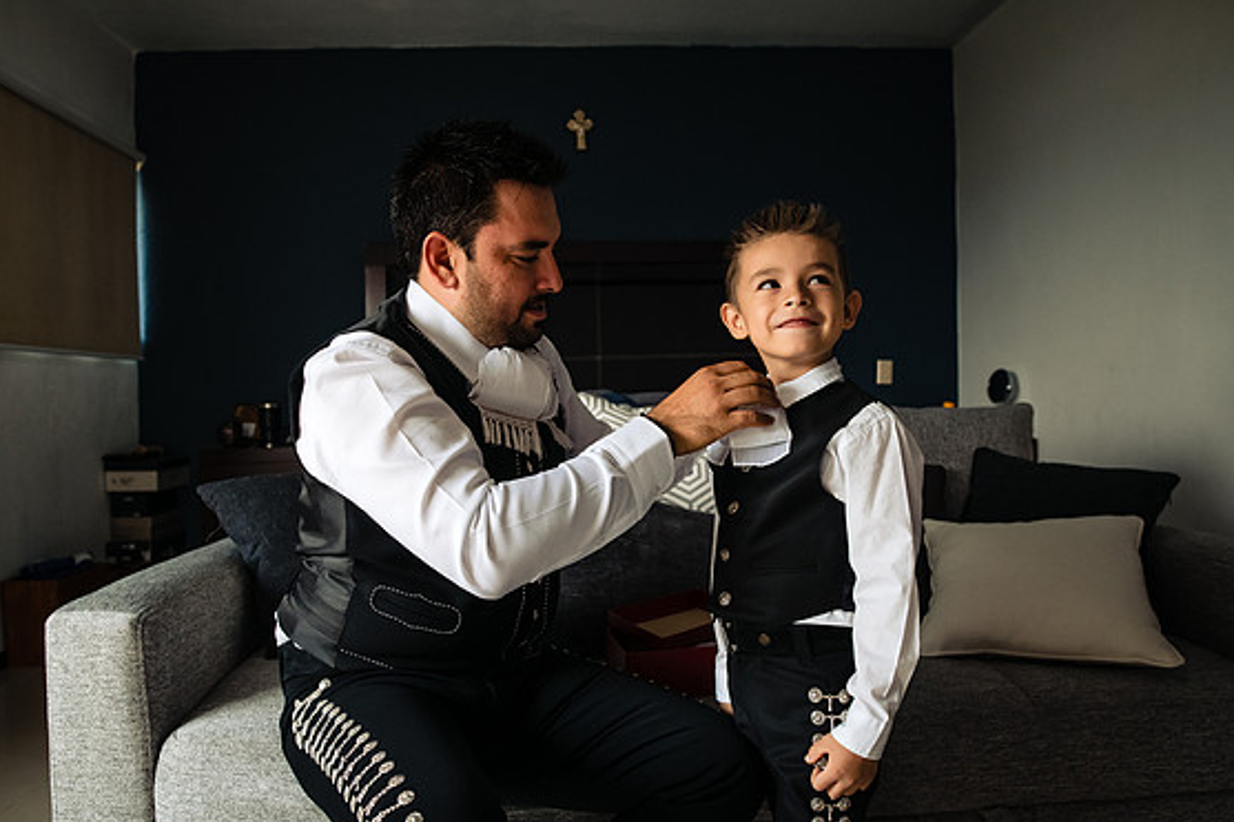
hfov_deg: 71.5
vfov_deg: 51.2
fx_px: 857
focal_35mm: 25
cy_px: 424
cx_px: 594
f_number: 5
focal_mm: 24
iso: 1600
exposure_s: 1/250
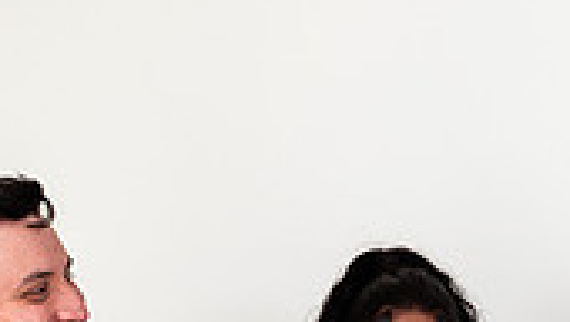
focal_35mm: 164
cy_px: 602
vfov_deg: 7.2
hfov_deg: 12.7
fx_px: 2481
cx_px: 744
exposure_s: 1/160
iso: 200
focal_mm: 46
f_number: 5.6
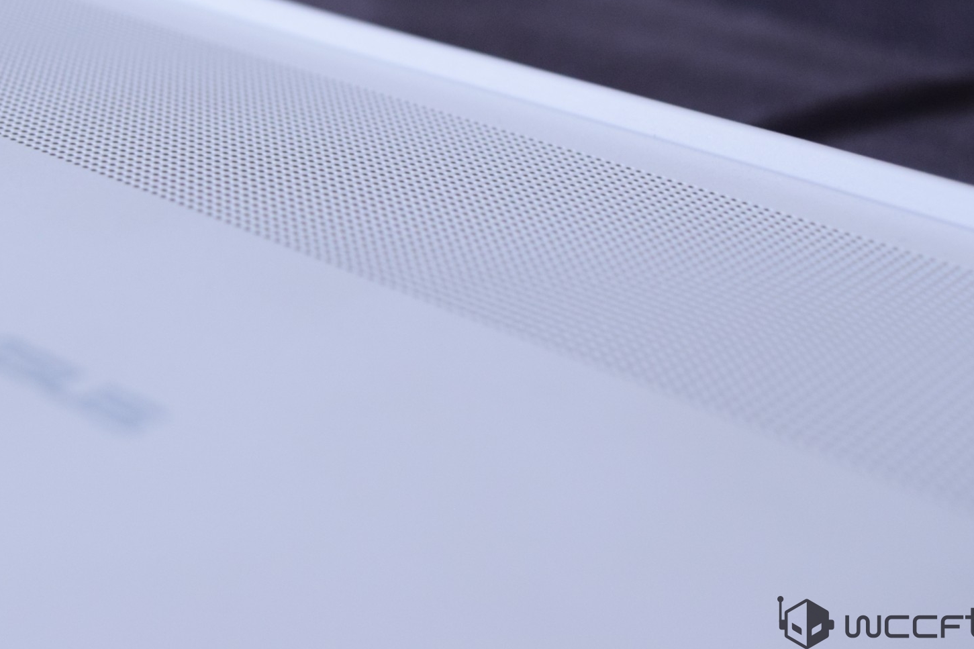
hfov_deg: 29.9
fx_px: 1812
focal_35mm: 67
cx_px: 352
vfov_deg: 20.2
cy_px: 166
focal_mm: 30
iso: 1600
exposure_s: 1/5
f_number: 6.3
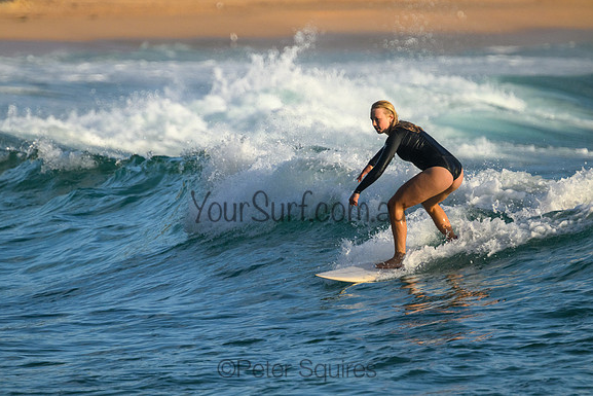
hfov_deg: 2.6
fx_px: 13246
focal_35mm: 804
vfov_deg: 1.7
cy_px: 198
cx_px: 297
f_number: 11
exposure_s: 1/2000
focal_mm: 800
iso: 2000
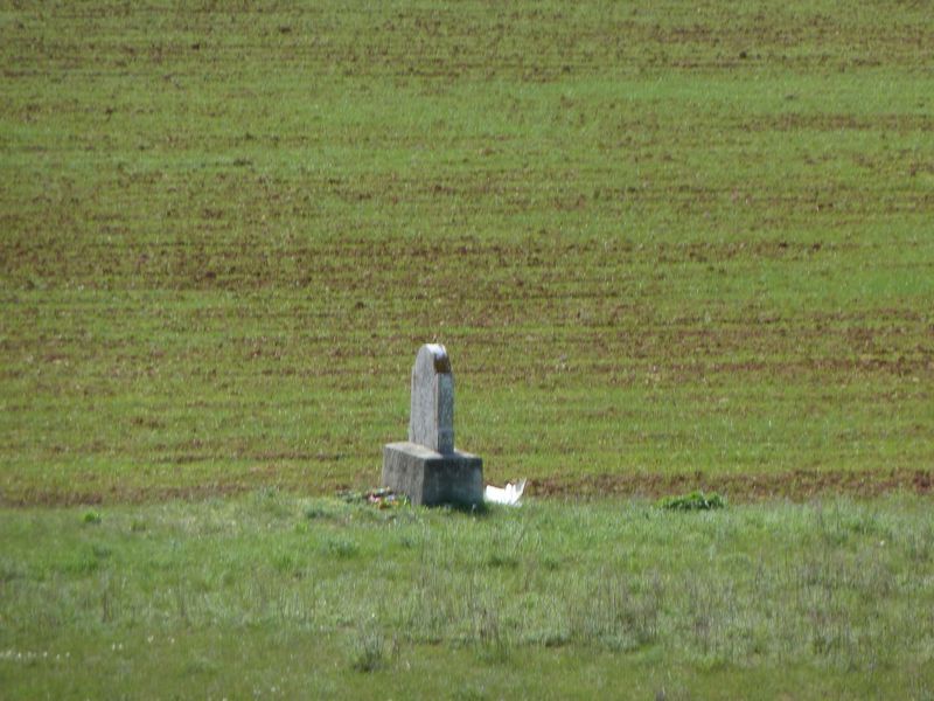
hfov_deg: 6.3
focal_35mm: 315
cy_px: 350
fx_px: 8499
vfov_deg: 4.7
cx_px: 467
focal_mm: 49.2
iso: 80
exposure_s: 1/200
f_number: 4.9
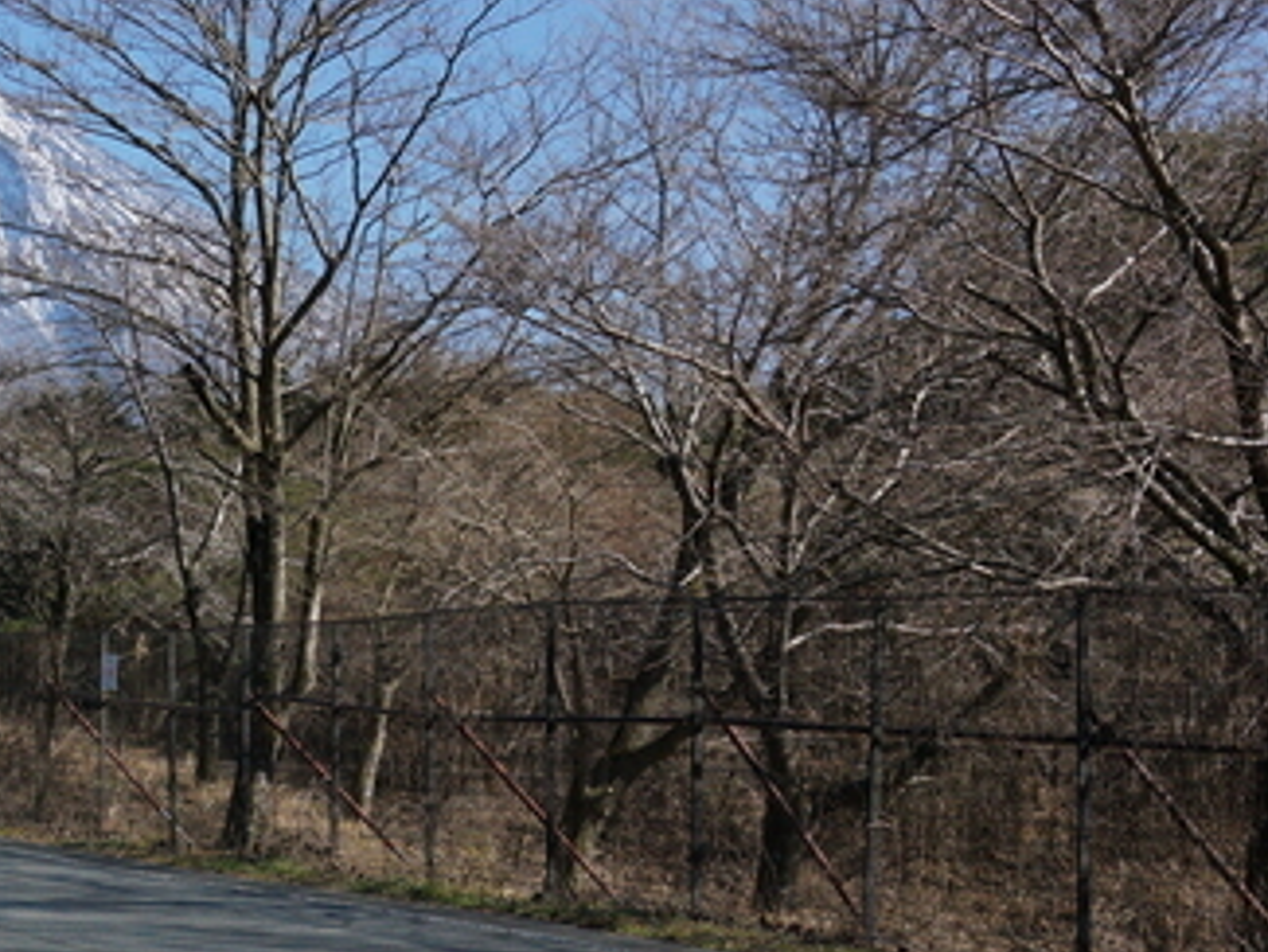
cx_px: -468
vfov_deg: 13.8
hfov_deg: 17.2
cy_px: 950
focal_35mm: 106
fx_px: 3884
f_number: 8
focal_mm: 35
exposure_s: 1/1000
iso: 1600
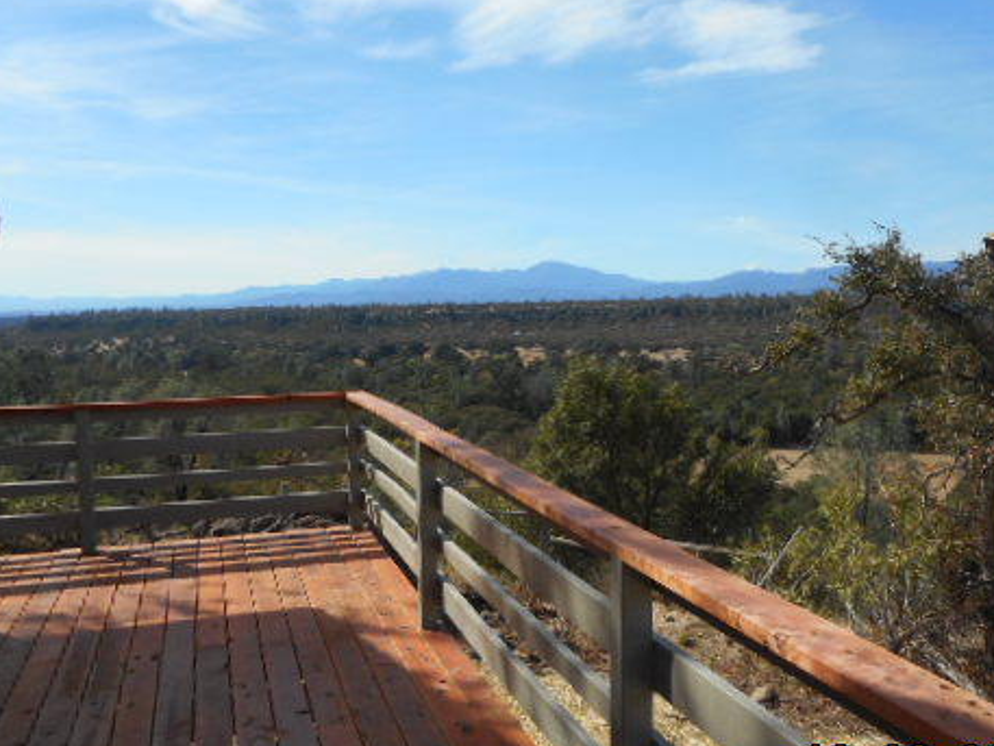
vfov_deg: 40.7
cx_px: 605
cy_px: 355
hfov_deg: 52.2
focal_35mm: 35
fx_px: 1005
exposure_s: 1/800
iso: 80
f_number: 3.7
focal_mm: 4.5
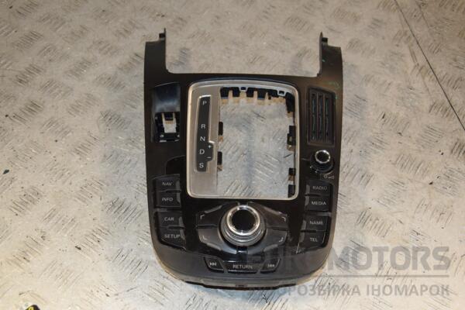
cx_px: 232
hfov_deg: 38.9
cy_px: 155
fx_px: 659
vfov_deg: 26.5
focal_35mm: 51
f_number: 6.3
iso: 800
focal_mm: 34
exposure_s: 1/200
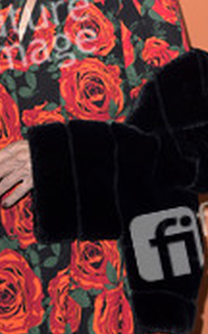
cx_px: 54
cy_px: 139
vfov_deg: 8.0
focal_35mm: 263
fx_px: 2387
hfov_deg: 5.0
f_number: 5.6
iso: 640
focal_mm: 112
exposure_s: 1/250
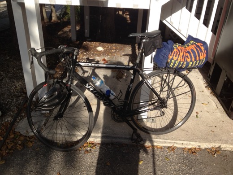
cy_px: 88
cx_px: 116
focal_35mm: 35
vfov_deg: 40.7
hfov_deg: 52.6
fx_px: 236
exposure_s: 1/1255
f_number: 2.4
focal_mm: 4.28
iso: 64
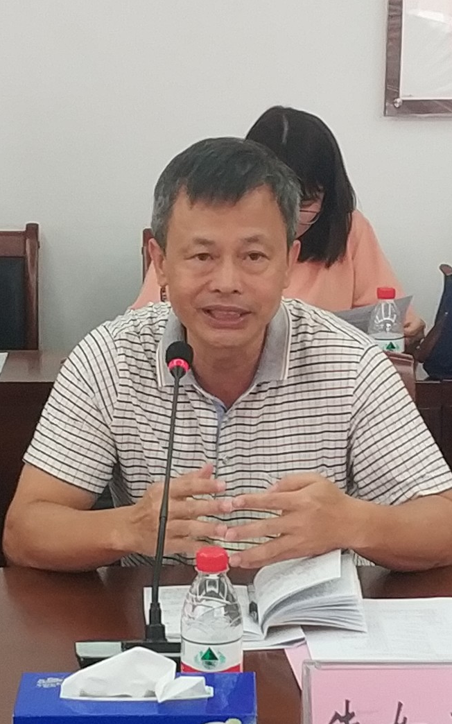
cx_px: 220
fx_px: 1025
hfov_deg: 24.9
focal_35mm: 52
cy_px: 382
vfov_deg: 38.9
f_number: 2
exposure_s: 1/25
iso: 200
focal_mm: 4.5
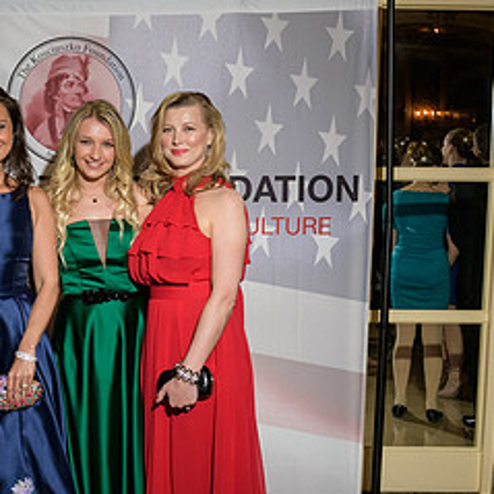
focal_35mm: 64
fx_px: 1033
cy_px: 280
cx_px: 99
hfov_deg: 26.4
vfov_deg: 26.9
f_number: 5
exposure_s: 1/100
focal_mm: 31
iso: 1000
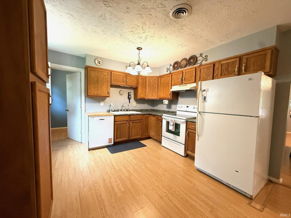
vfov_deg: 85.7
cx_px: 146
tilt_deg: -3.6
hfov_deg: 102.1
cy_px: 109
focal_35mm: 14
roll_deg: -1.9
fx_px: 118
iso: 500
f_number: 2.2
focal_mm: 2.22
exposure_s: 1/60
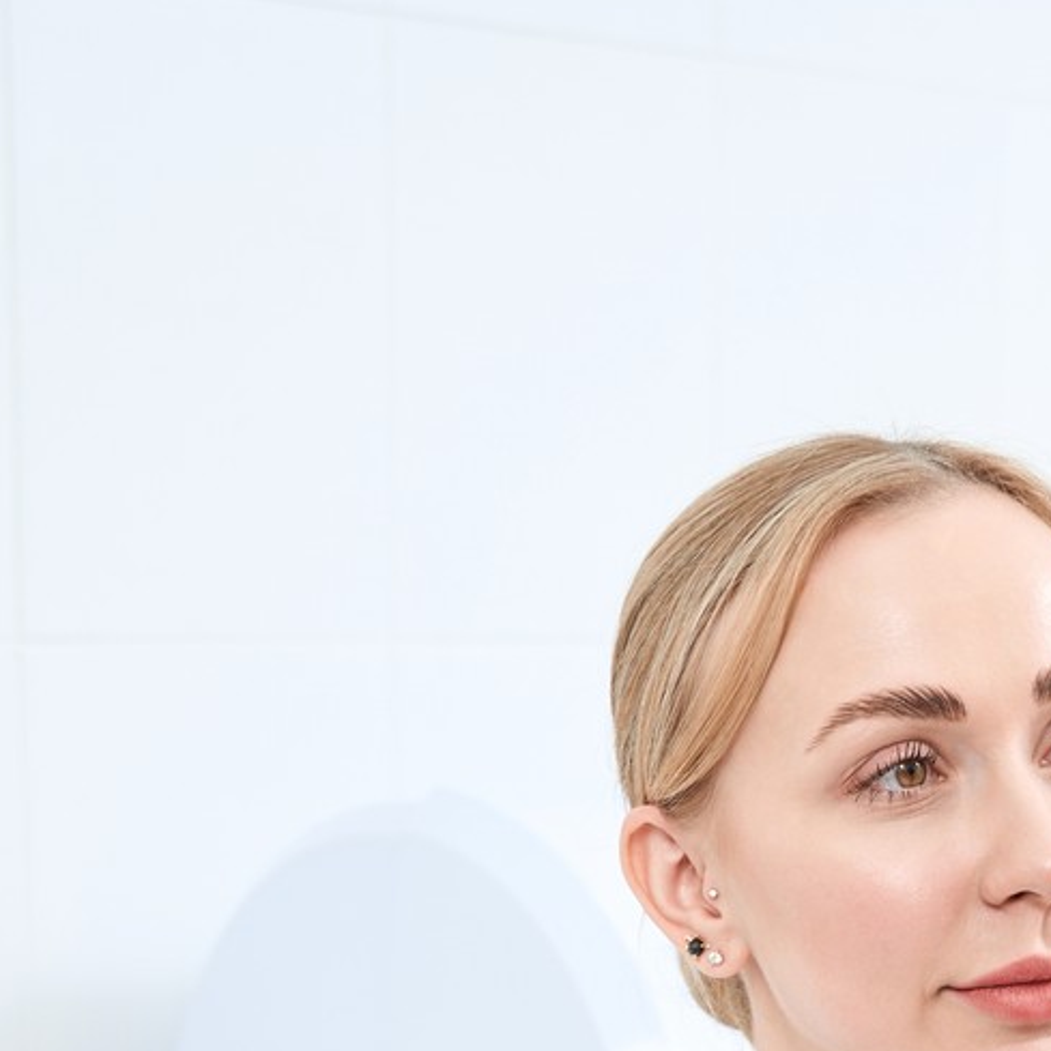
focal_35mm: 128
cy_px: 1441
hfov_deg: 13.5
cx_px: 976
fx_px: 4397
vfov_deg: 13.1
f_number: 3.2
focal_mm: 36
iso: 100
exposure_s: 1/250
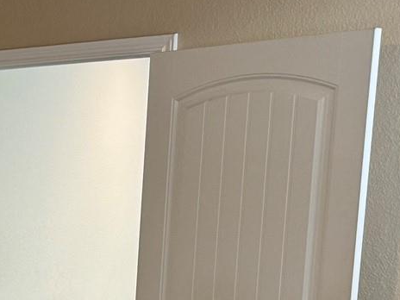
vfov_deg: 13.4
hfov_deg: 15.7
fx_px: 1225
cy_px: 403
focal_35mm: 106
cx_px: -333
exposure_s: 1/60
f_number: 1.78
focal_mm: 6.76
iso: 200
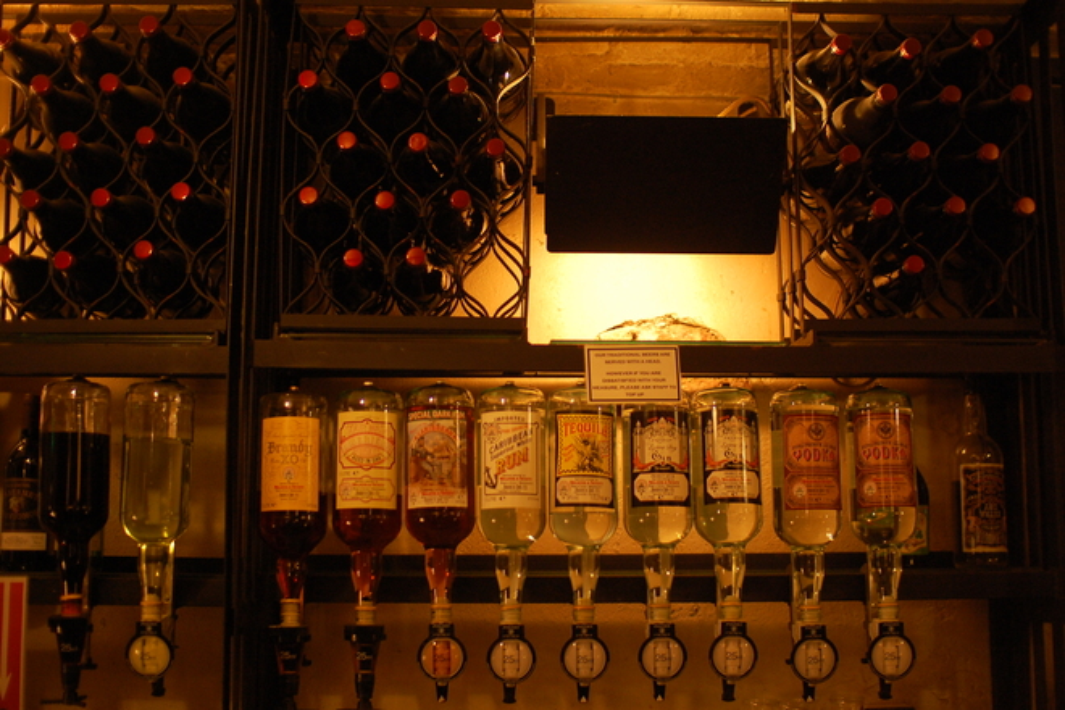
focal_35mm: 45
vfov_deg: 29.9
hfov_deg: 43.6
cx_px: 532
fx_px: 1331
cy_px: 355
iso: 400
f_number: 1.4
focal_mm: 30
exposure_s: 1/50
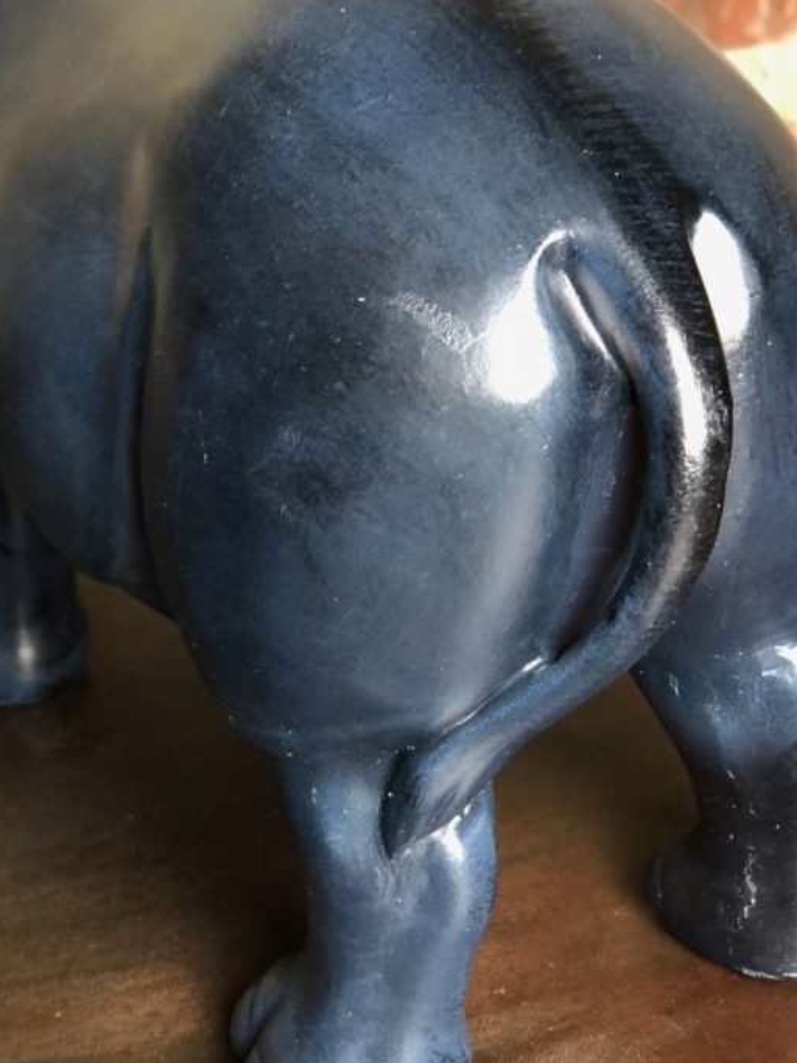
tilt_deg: -27.2
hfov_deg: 18.9
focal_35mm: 78
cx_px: 453
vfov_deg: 25.0
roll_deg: +3.5
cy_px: 509
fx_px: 2395
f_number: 2.4
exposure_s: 1/13
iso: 160
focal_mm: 6
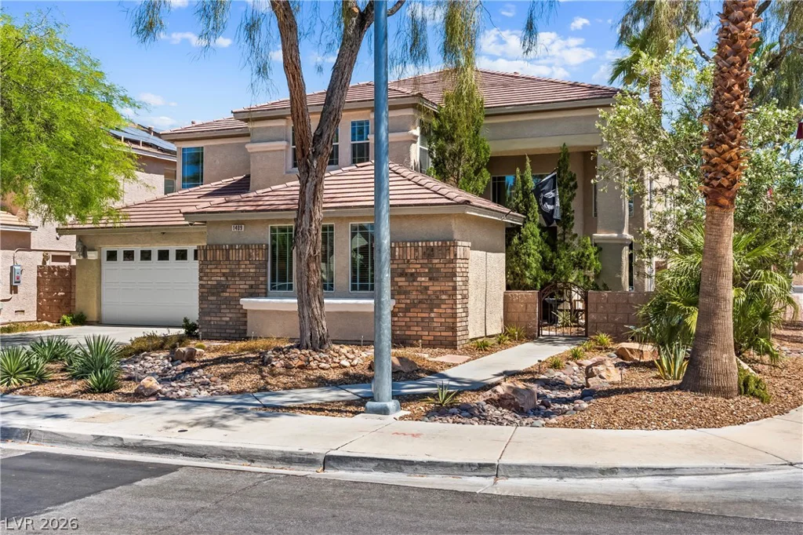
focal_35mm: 37
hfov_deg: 51.9
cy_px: 268
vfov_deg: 35.9
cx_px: 402
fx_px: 825
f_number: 8
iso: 400
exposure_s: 1/8000
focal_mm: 25
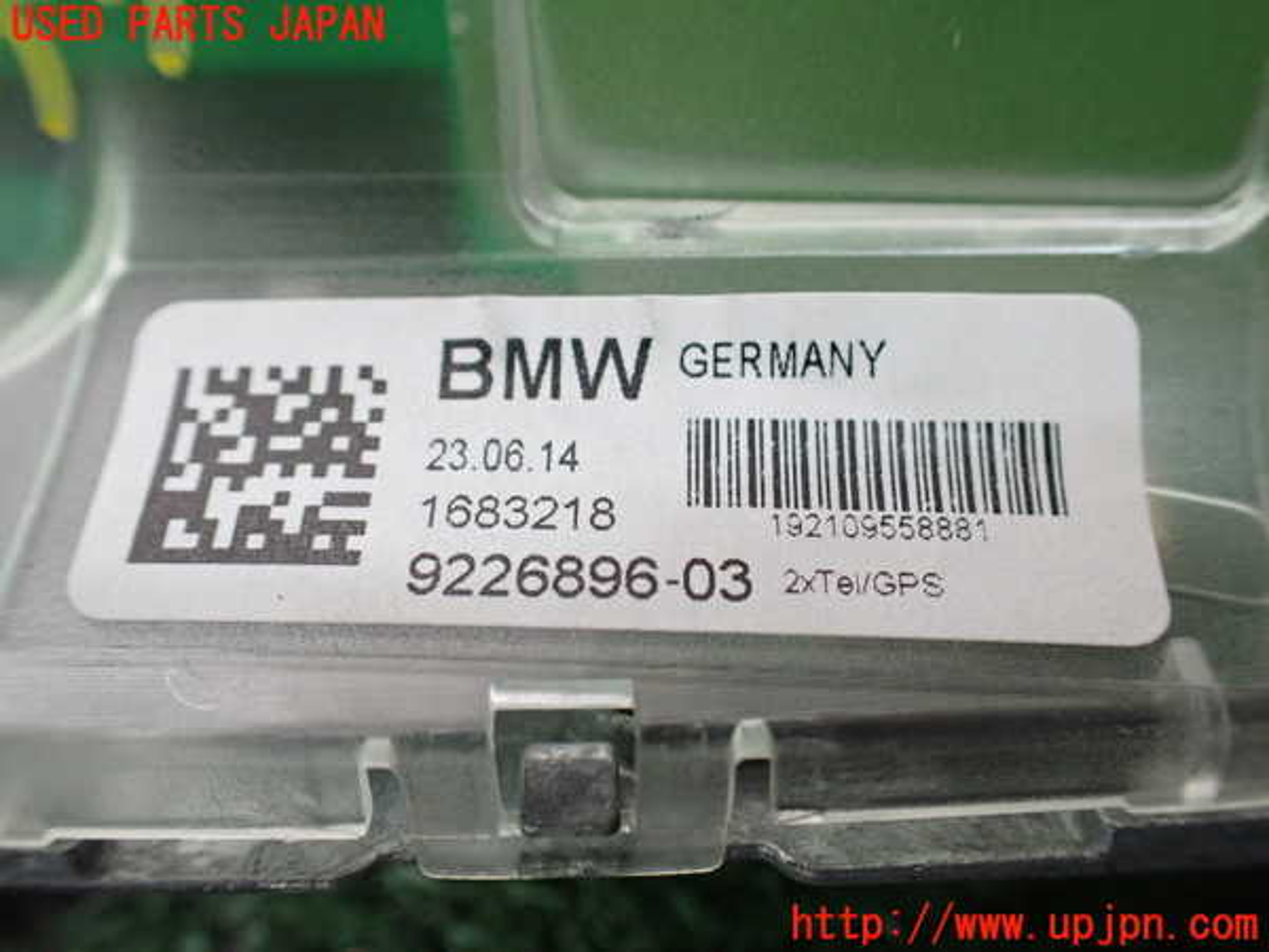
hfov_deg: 60.0
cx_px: 634
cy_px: 476
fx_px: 1100
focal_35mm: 30
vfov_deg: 46.8
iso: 800
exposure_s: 1/100
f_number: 2.3
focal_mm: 5.4
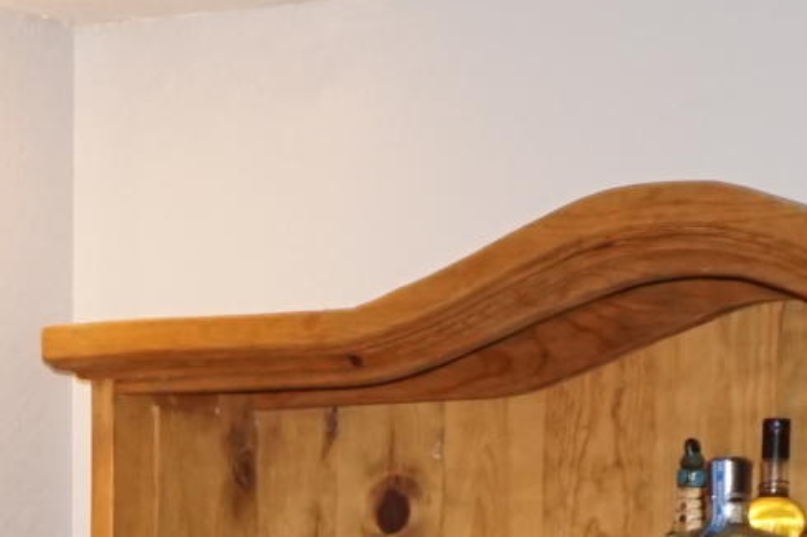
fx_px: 3293
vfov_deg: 8.9
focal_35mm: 147
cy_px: 1022
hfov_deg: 13.7
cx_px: -46
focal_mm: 16
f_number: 3.5
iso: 1000
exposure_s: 1/160
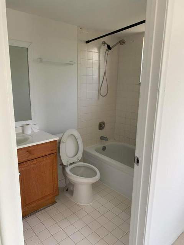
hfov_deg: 53.1
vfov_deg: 67.3
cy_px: 122
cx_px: 92
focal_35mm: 26
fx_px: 184
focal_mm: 4.25
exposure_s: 1/121
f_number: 1.8
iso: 80
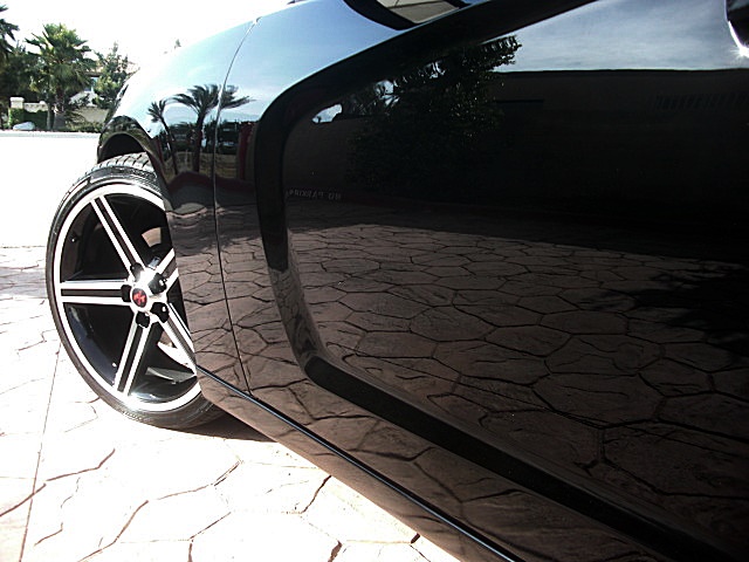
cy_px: 281
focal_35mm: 36
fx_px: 779
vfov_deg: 39.7
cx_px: 374
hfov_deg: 51.4
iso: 50
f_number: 2.8
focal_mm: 6.3
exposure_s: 1/125
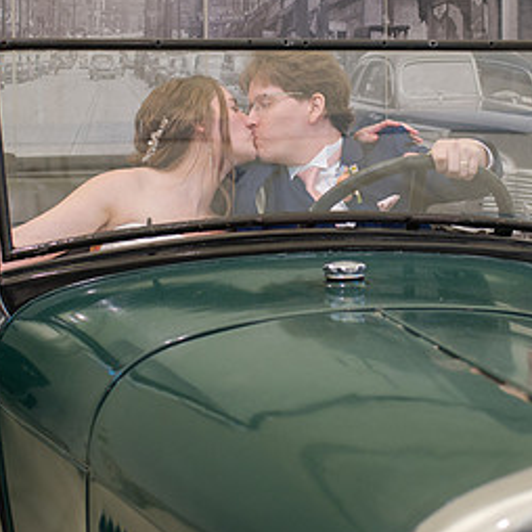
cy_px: 159
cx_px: 262
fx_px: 1374
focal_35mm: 79
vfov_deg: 21.8
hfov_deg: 21.9
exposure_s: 1/250
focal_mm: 35
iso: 800
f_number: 3.2
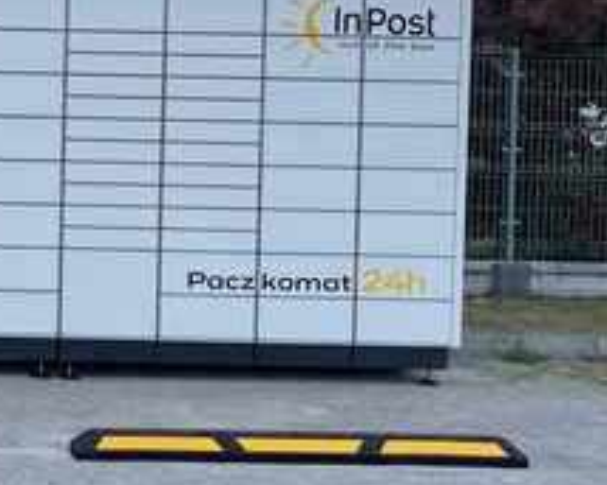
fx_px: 1490
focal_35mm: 83
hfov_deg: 20.9
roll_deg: +0.3
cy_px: 123
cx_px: -184
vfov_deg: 18.4
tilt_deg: +1.3
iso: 32
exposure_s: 1/1595
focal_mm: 4.2
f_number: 1.6
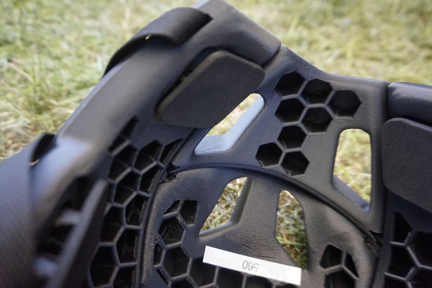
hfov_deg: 73.8
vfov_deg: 53.1
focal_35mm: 24
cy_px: 144
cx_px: 216
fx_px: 288
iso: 3200
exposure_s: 1/1250
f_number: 3.5
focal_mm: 16
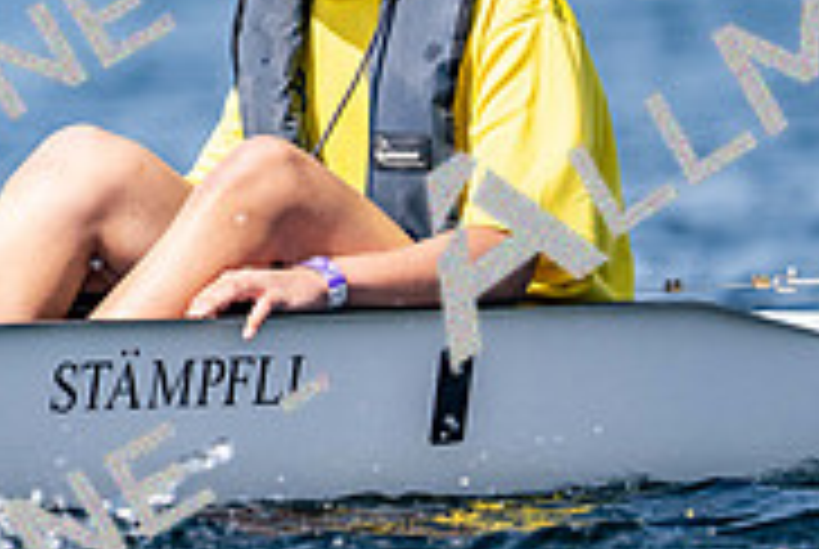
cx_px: 40
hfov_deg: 1.6
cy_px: -61
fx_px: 29008
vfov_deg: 1.1
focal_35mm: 1273
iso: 220
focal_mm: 400
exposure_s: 1/2500
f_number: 4.5
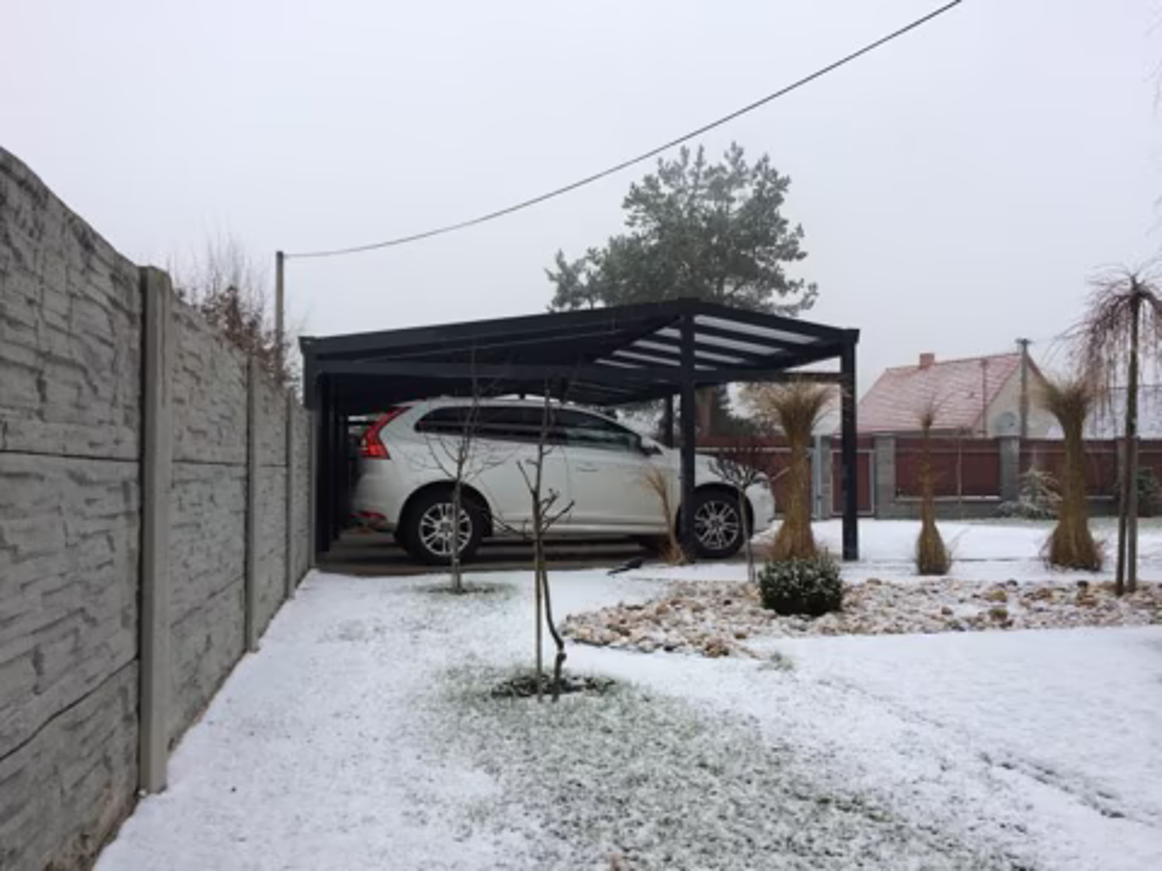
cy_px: 436
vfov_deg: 48.2
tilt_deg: +1.1
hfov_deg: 61.7
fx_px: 973
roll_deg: +1.4
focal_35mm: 29
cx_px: 581
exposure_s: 1/100
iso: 50
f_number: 2.2
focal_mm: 4.15
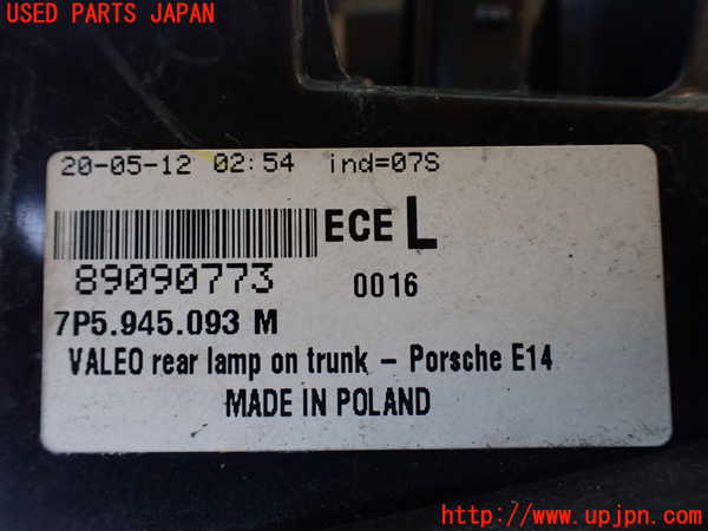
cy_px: 266
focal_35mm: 30
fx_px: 614
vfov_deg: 46.8
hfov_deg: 60.0
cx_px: 354
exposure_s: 1/125
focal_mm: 5.4
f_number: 2.3
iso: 500
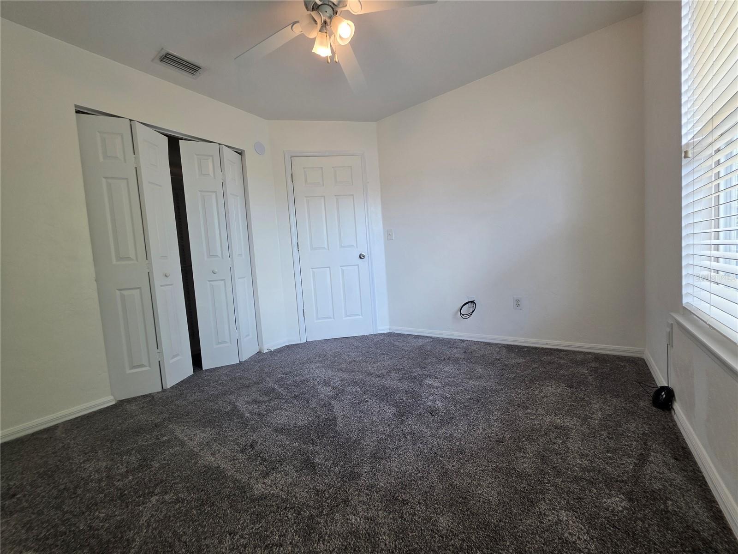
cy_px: 277
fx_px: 277
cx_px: 369
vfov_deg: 89.9
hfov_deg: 106.2
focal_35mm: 13
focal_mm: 2.2
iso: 80
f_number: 1.9
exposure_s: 1/120
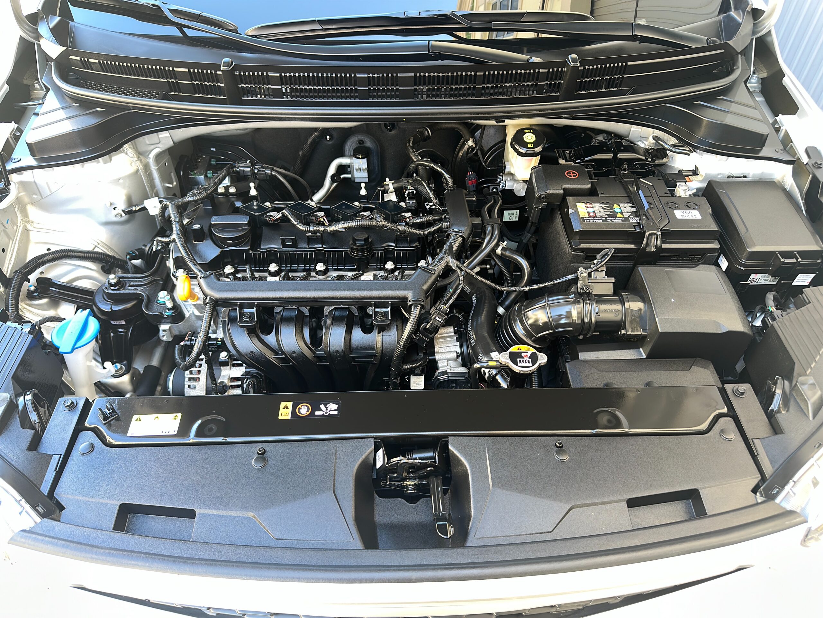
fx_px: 571
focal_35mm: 24
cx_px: 412
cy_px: 309
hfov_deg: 71.6
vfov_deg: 56.8
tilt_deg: -45.4
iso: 57
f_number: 1.78
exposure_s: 1/62.9
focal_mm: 6.86
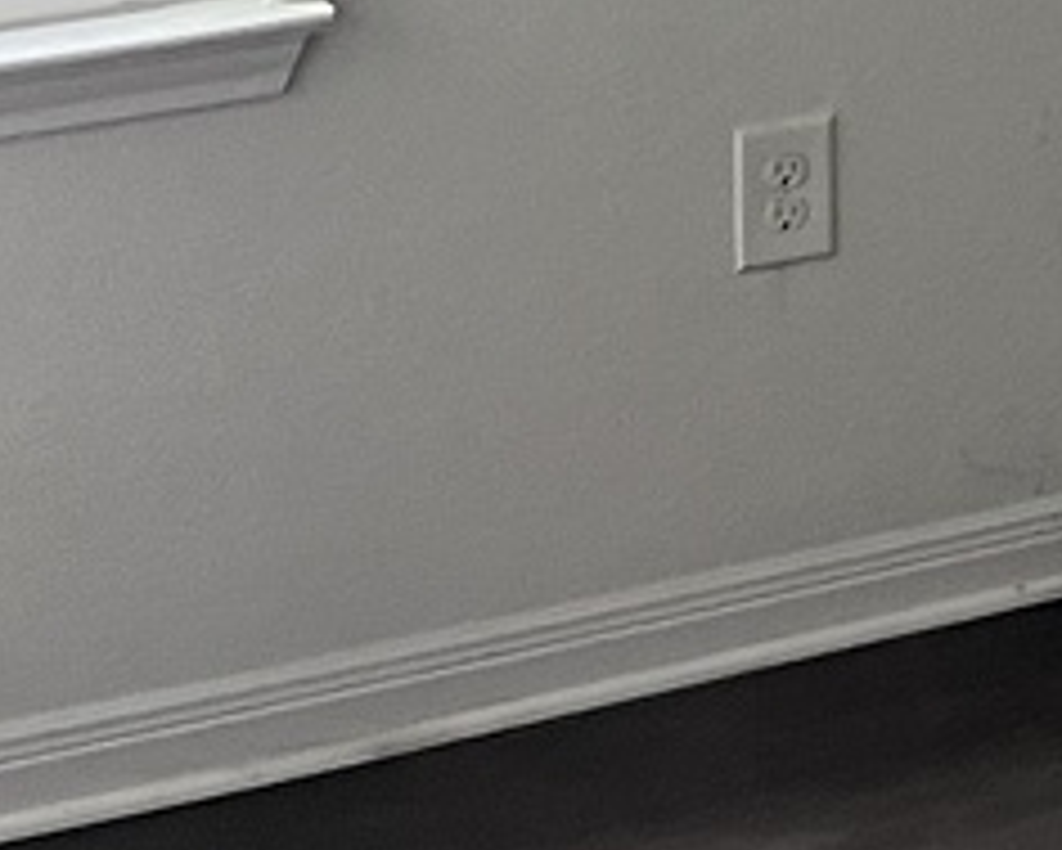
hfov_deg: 10.1
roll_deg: +2.1
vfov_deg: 9.1
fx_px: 4874
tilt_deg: -1.7
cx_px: 2871
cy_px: -1106
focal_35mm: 155
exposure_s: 1/94
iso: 125
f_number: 1.5
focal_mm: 5.7
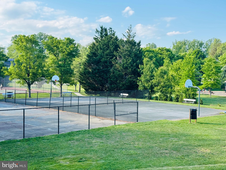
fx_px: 313
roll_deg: -0.6
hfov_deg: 39.7
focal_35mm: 48
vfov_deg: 30.3
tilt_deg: -1.5
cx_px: 113
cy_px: 85
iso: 64
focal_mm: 6.76
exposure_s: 1/1094
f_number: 1.78
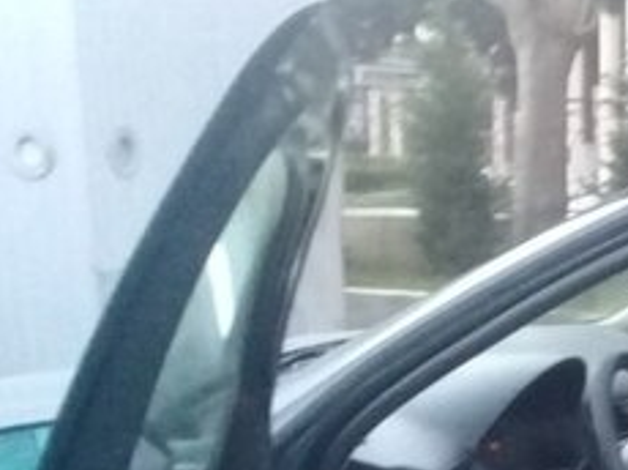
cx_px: 893
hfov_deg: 19.6
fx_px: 1613
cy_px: 603
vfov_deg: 15.8
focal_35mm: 89
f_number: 2.2
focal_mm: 3.3
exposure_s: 1/17
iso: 400
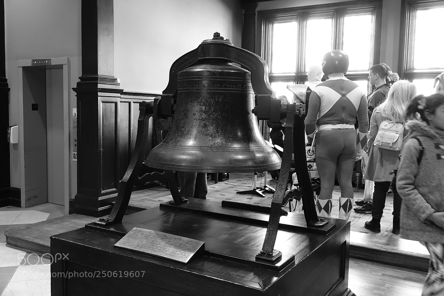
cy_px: 148
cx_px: 222
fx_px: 419
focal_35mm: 34
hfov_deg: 55.8
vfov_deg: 38.9
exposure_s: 1/50
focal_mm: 12.33
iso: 1000
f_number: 2.8
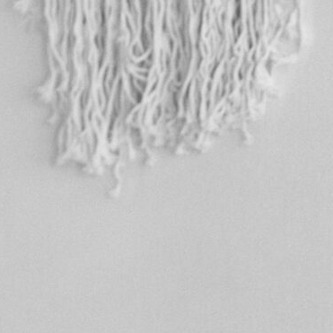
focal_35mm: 369
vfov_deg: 4.7
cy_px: 518
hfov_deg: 4.7
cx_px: -220
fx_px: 4016
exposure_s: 1/125
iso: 1000
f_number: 3.2
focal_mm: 63
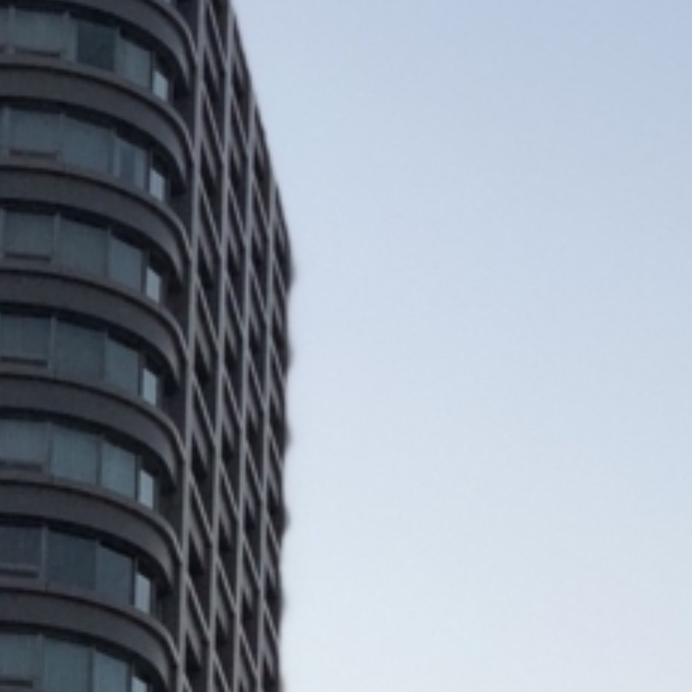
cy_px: 1045
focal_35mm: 204
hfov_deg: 8.4
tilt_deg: +16.6
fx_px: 4614
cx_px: 1084
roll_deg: +0.9
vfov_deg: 8.4
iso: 25
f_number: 2.4
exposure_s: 1/50
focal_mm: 6
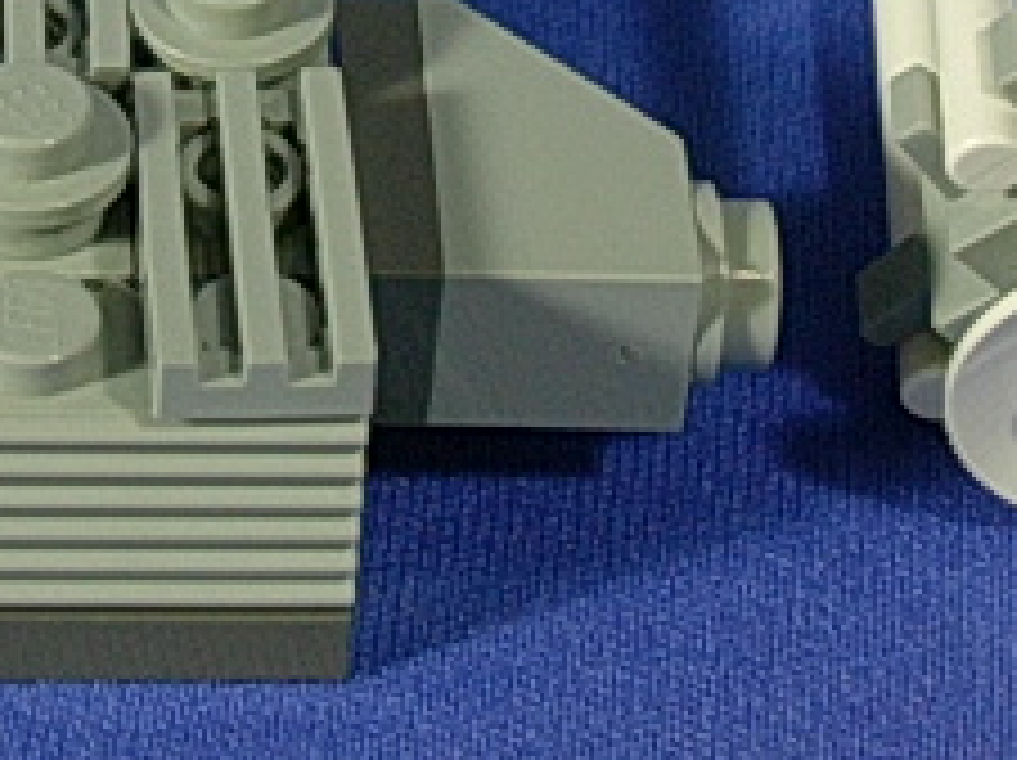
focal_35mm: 190
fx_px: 5576
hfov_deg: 10.4
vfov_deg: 7.7
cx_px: 63
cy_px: -310
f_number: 3.6
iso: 70
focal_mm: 10.2
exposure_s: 1/11.6
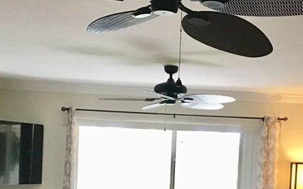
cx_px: 179
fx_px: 628
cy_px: 192
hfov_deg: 27.1
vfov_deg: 16.8
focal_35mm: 76
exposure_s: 1/30
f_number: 2.4
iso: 40
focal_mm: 3.3
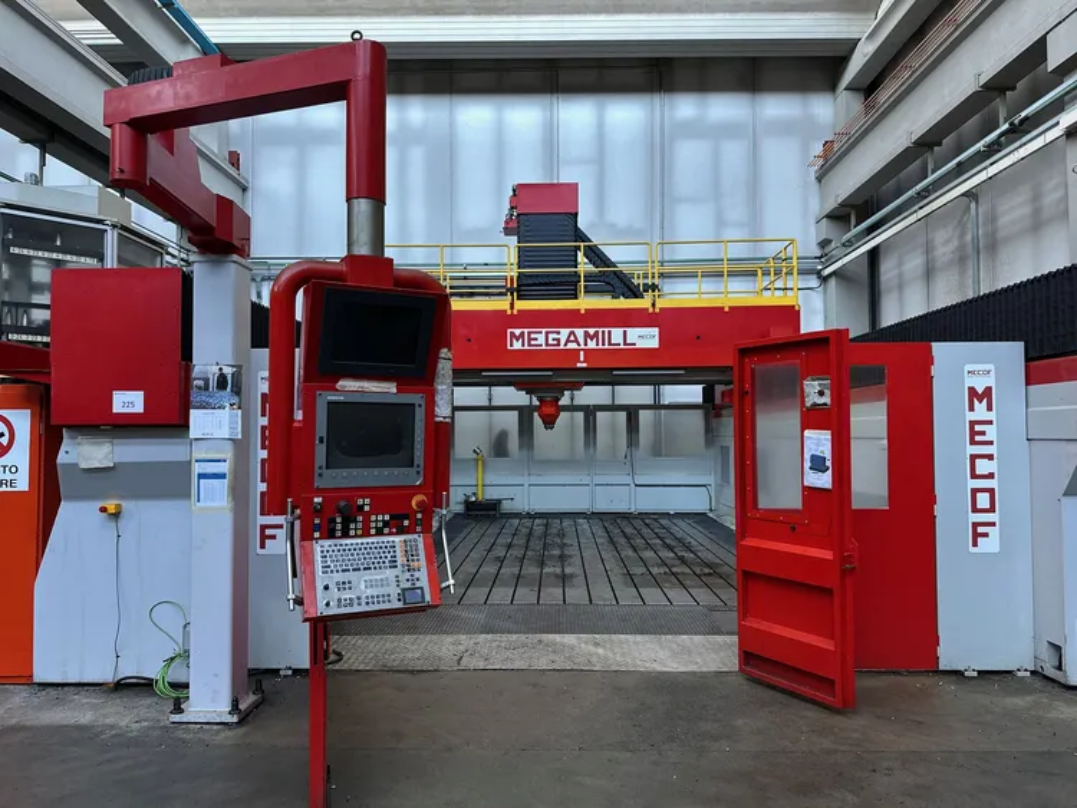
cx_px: 538
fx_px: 747
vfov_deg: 56.8
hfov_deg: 71.6
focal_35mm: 24
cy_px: 404
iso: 250
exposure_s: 1/60
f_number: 1.78
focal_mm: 6.86
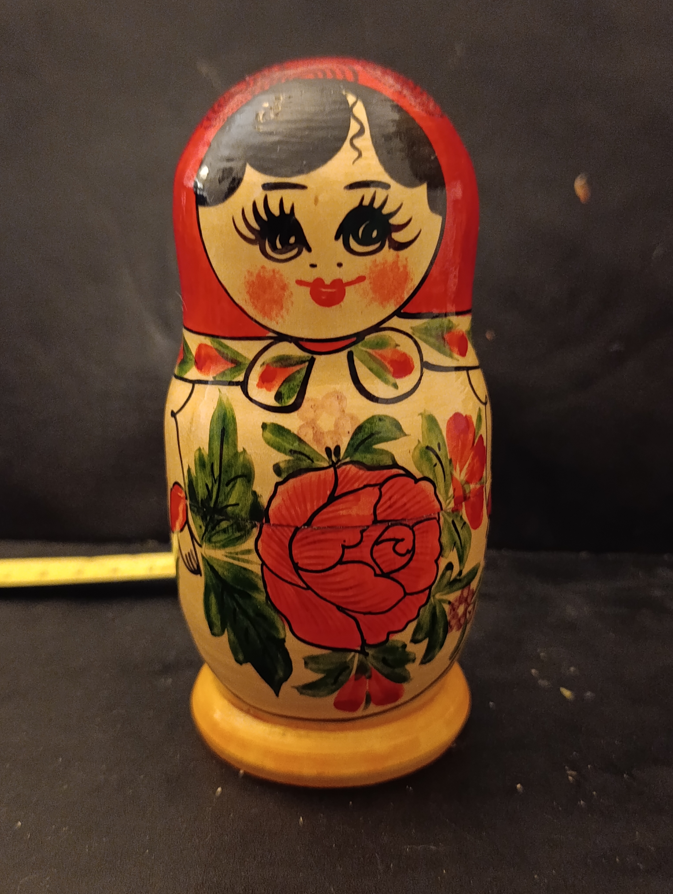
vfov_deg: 52.6
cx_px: 336
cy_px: 447
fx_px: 905
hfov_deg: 40.8
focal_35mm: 35
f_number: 1.65
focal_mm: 6.11
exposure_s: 1/25
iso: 7712
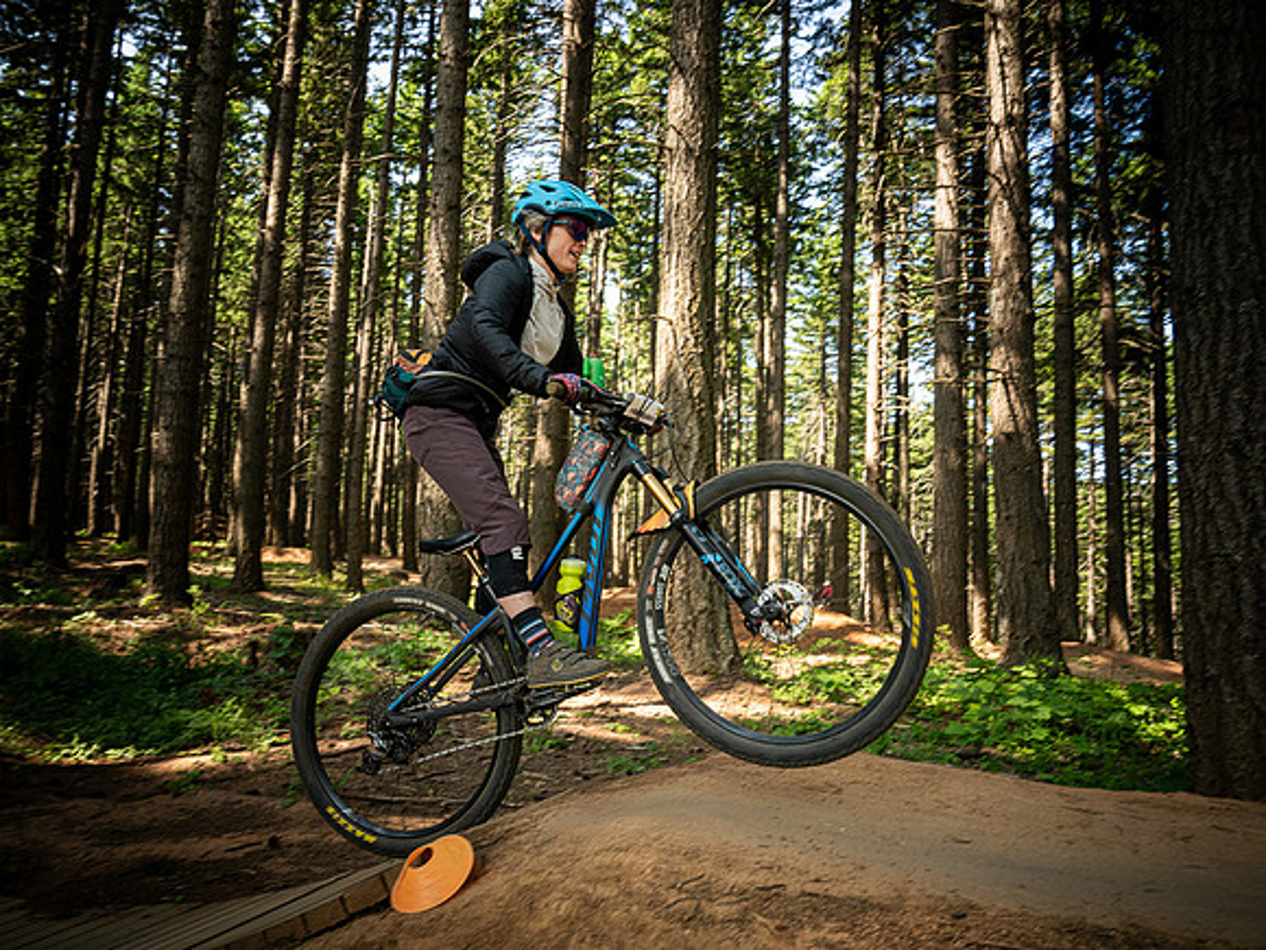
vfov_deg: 53.1
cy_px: 475
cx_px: 633
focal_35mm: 26
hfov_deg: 67.4
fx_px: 949
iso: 800
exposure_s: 1/400
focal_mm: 24
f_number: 4.5
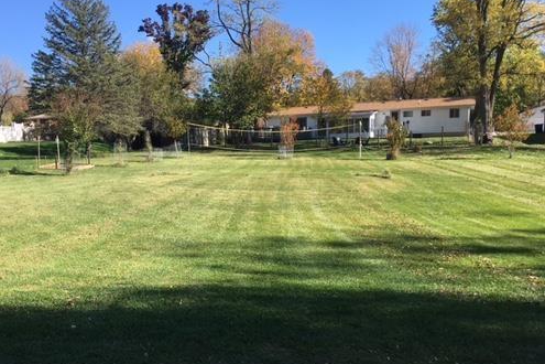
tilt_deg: -6.1
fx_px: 590
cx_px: 210
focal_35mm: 39
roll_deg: +0.6
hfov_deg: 49.2
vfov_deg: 34.1
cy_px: 222
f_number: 2.2
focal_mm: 4.15
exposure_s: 1/836
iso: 25
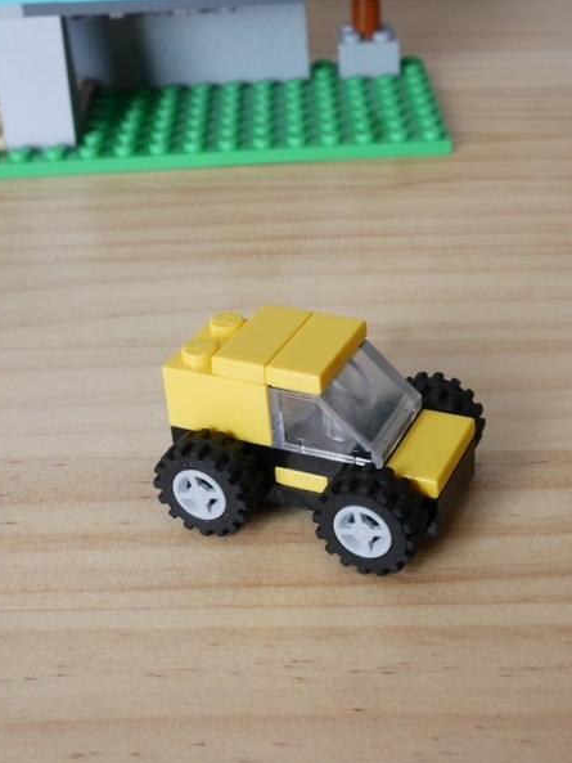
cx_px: 418
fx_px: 1189
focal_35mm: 54
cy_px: 384
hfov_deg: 26.7
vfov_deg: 35.5
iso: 2000
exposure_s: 1/60
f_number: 11
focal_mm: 20
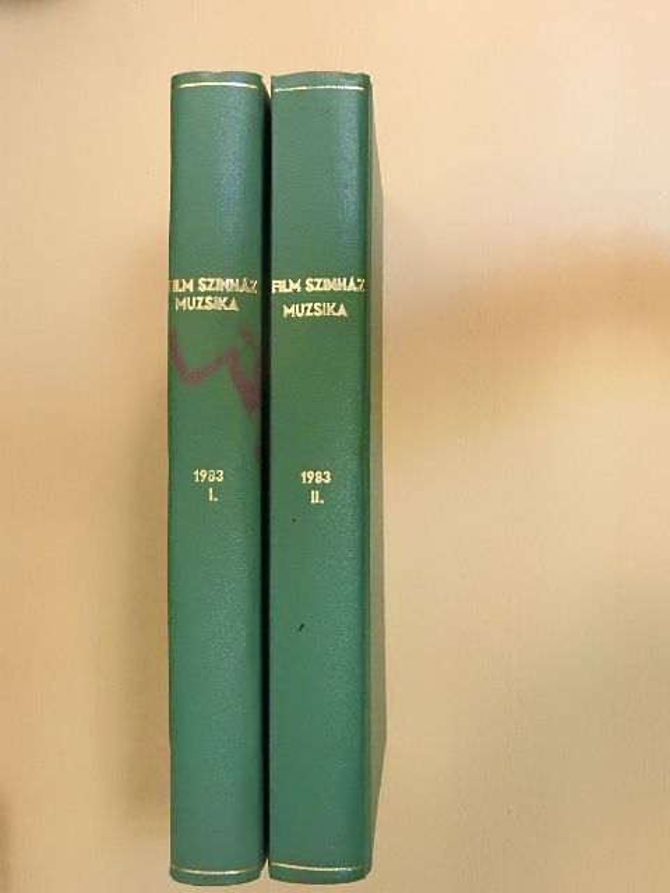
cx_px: 335
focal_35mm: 45
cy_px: 446
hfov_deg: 32.2
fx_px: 1161
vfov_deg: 42.1
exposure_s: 1/80
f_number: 4
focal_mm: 8.1
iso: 1600
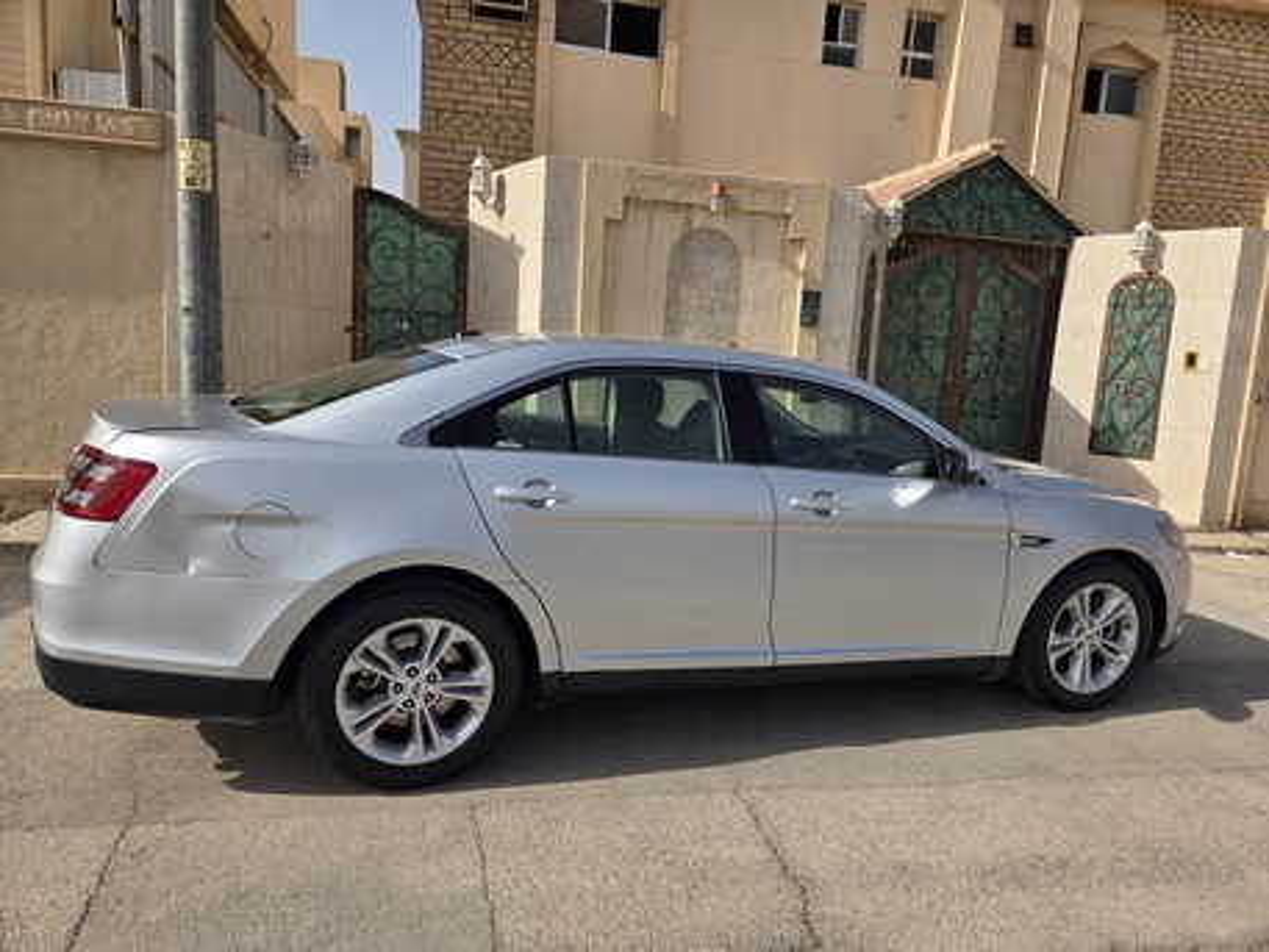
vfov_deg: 58.9
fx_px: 843
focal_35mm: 23
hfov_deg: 73.9
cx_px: 634
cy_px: 476
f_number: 1.8
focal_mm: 5.4
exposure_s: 1/4885
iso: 80
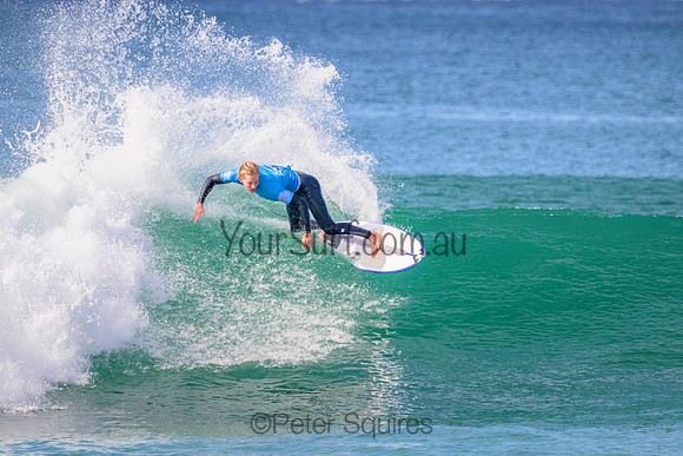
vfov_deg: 1.6
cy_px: 216
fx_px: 15955
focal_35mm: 841
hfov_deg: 2.5
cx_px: 345
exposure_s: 1/2000
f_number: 11
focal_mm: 800
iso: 2000
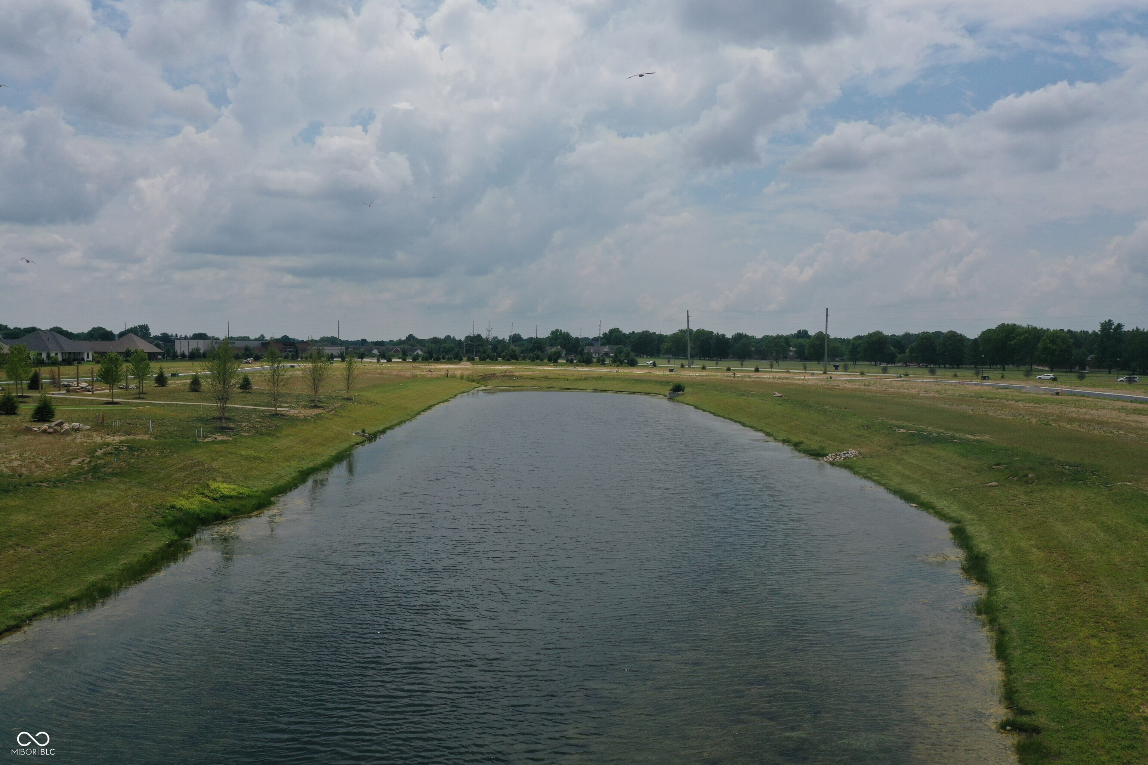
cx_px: 574
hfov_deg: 65.5
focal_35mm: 28
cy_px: 382
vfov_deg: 46.4
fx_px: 893
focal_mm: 10.26
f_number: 7.1
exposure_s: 1/800
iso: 100
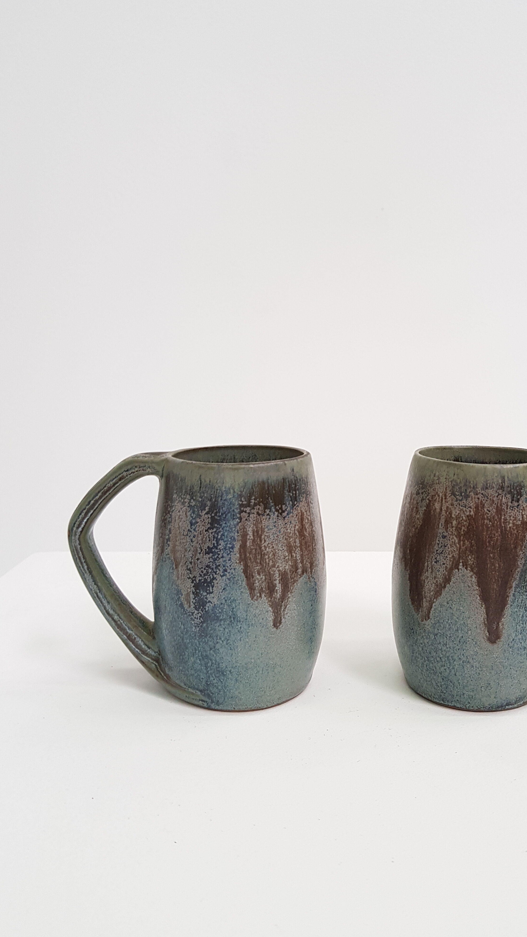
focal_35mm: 29
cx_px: 346
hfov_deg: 39.8
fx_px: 720
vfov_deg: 66.1
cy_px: 472
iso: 100
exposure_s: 1/50
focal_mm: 4.2
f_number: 1.7
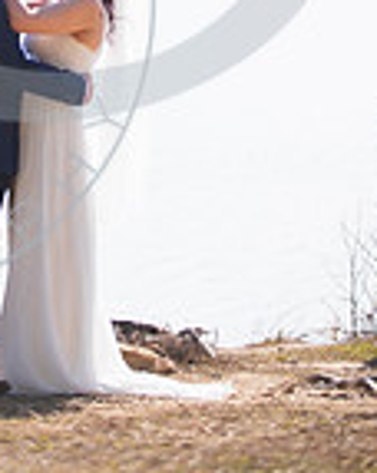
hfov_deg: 5.5
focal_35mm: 281
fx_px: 3928
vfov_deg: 6.8
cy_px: -251
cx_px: -3
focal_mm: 95
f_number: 2.8
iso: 100
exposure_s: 1/800
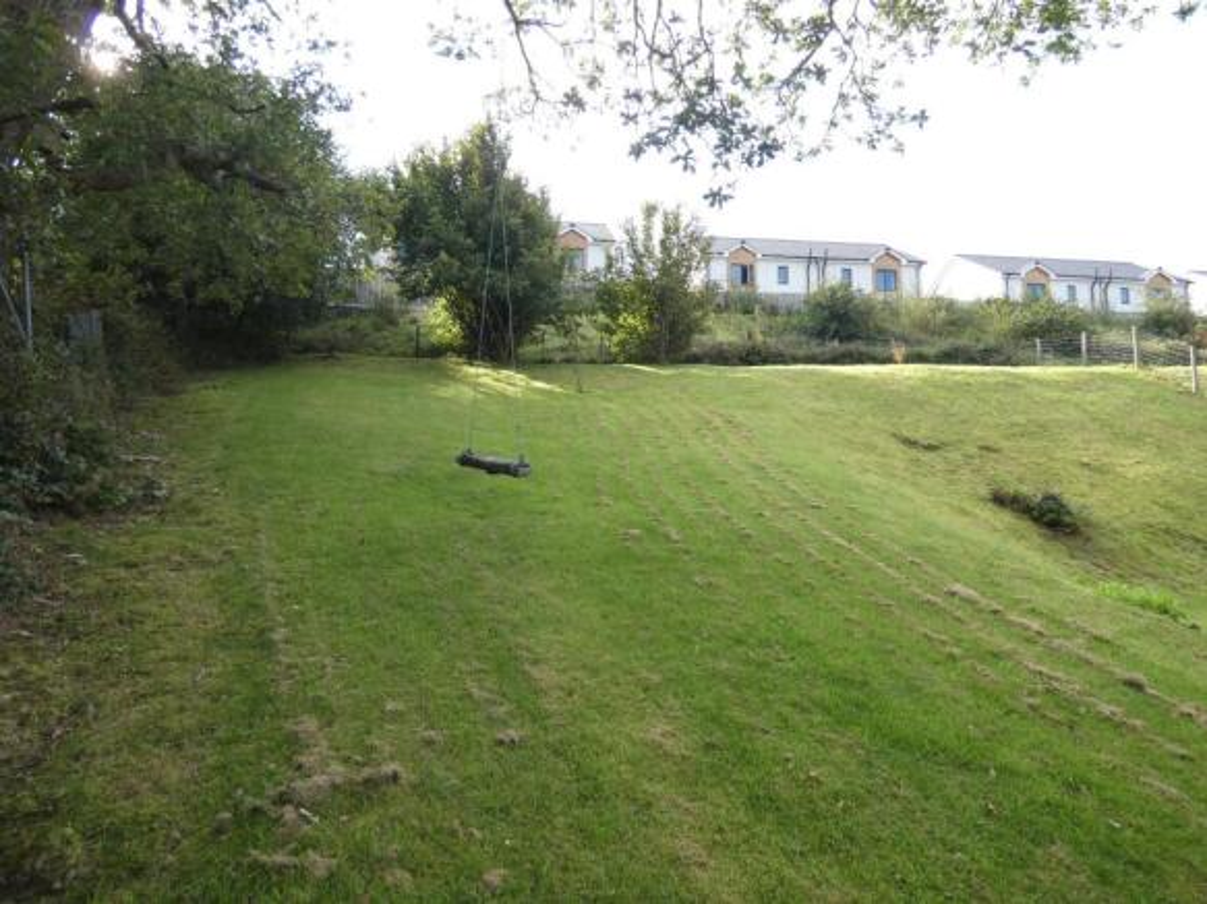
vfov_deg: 66.0
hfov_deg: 81.8
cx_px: 604
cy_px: 452
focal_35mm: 20
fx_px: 697
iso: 80
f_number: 2.8
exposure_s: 1/320
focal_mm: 3.6
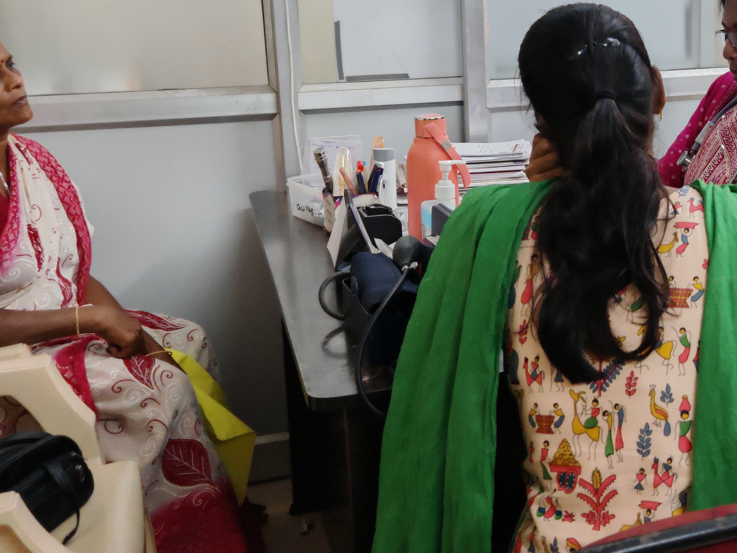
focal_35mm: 52
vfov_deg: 27.9
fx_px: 1107
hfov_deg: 35.3
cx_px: 615
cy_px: 198
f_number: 1.9
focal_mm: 6.67
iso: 1000
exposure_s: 1/100
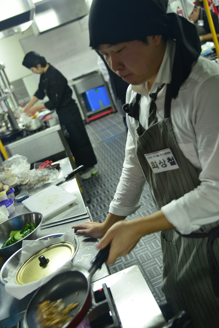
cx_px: 110
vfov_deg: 48.4
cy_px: 164
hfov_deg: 33.4
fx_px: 365
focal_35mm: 40
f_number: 4
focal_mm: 40
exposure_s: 1/30
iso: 800
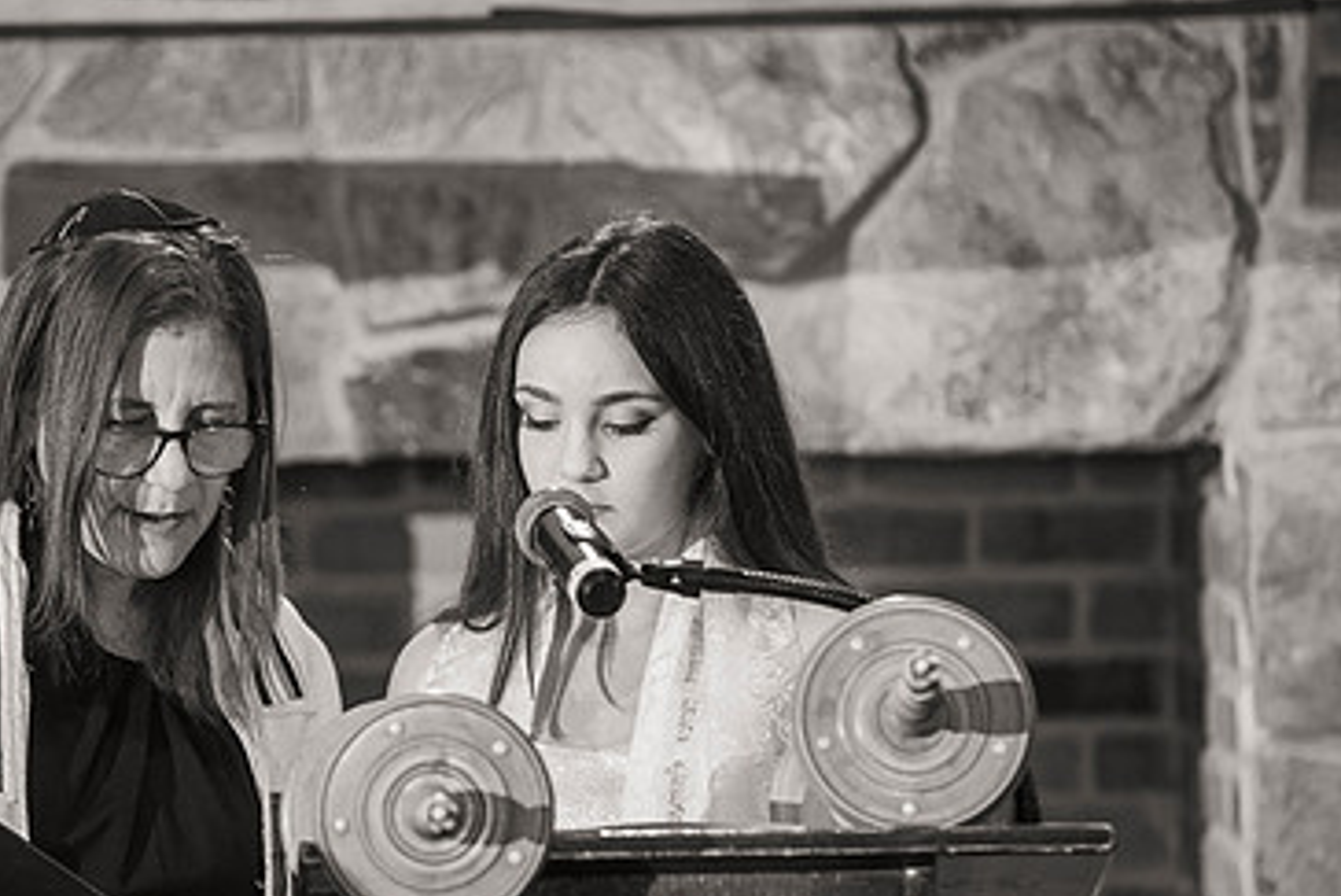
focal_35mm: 319
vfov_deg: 4.3
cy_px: 485
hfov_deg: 6.5
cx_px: 405
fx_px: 11887
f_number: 3.5
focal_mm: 200
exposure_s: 1/125
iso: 1250
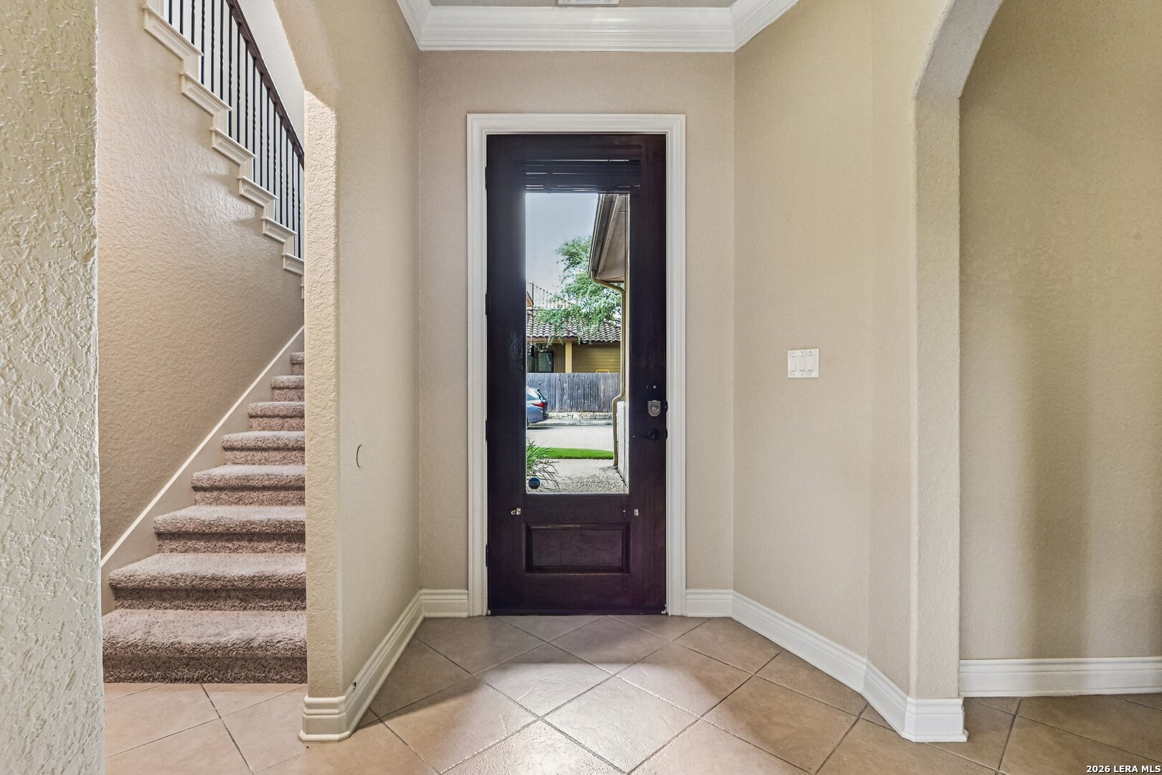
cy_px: 388
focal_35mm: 17
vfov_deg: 70.4
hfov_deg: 93.3
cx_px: 581
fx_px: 549
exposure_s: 1/15
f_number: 8
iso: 2200
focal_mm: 17
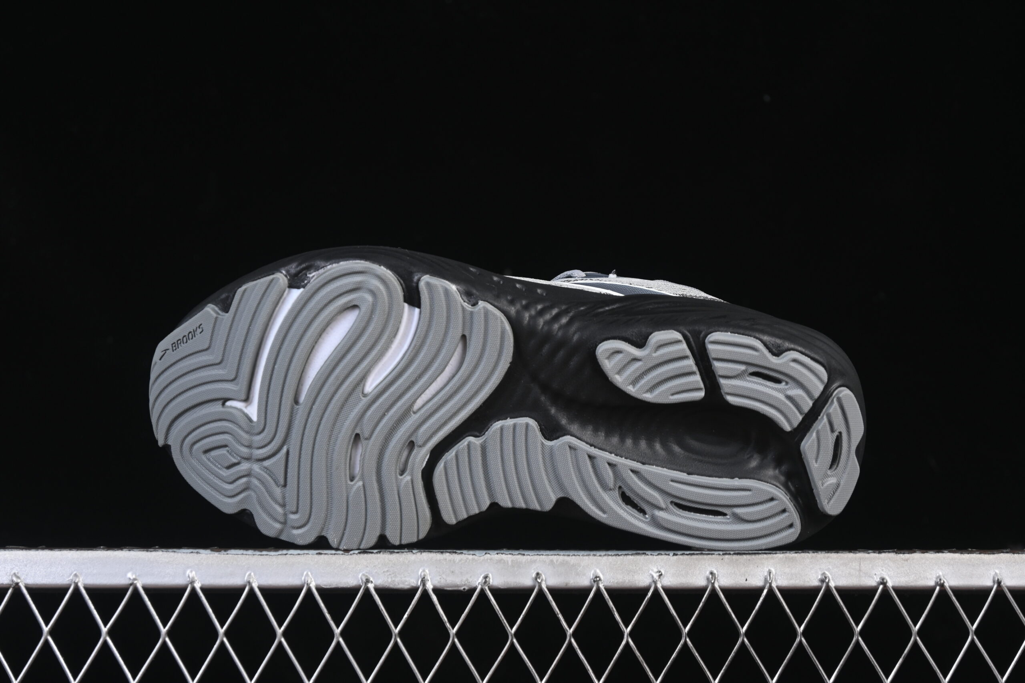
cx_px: 512
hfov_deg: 27.0
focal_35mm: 75
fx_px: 2135
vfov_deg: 18.2
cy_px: 342
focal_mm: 50
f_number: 6.3
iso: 160
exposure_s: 1/60
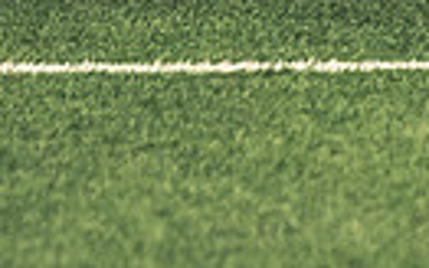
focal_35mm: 1350
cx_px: 570
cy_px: -245
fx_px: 15790
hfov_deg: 1.6
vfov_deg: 1.0
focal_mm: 200
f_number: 2.8
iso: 12800
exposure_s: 1/500
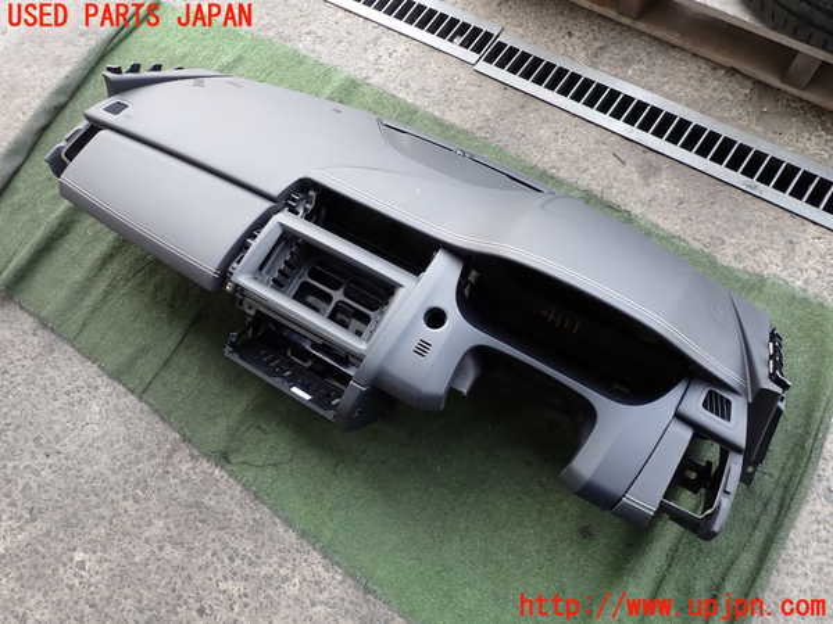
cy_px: 312
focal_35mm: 25
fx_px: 602
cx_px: 416
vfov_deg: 54.9
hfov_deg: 69.4
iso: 100
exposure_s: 1/60
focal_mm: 4.5
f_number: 2.8
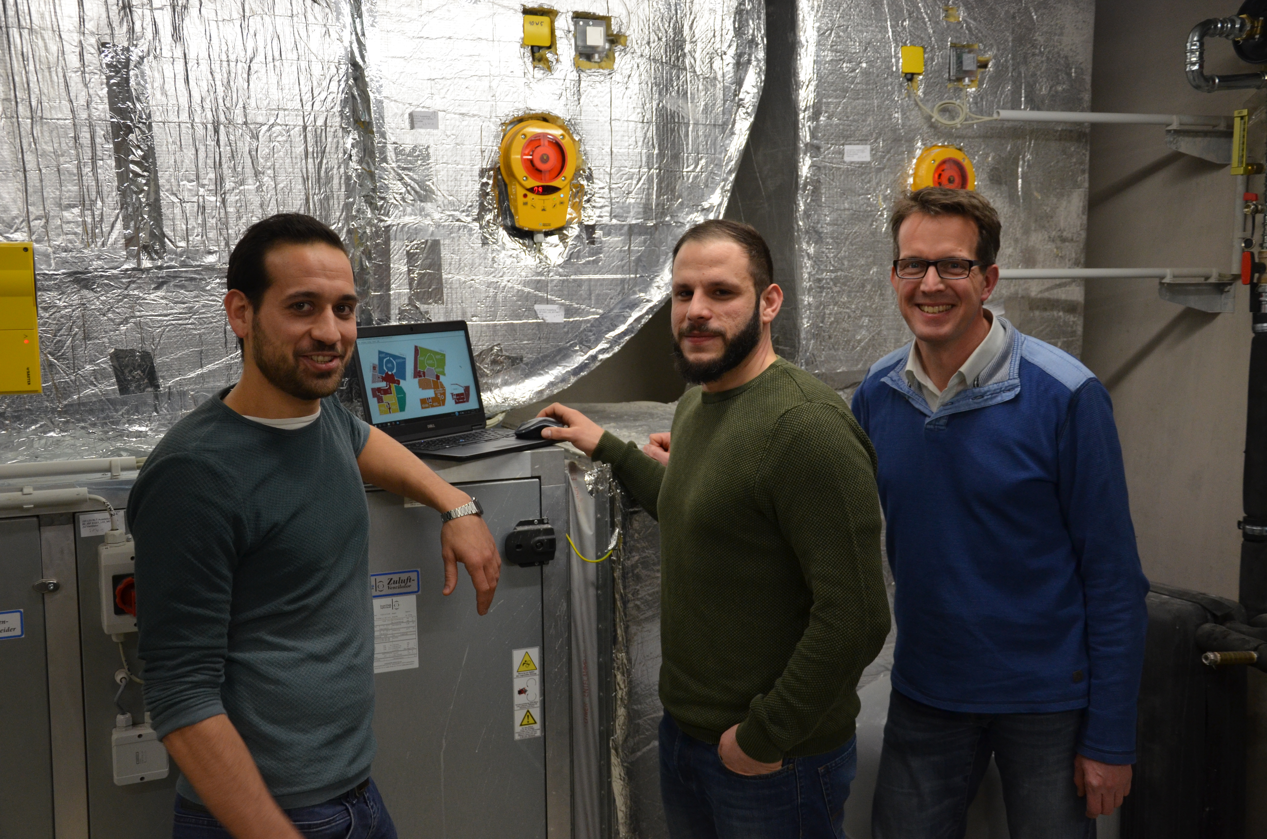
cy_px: 420
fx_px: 1370
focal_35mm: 39
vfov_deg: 34.1
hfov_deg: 49.6
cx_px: 634
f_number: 4.5
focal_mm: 26
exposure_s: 1/80
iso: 800
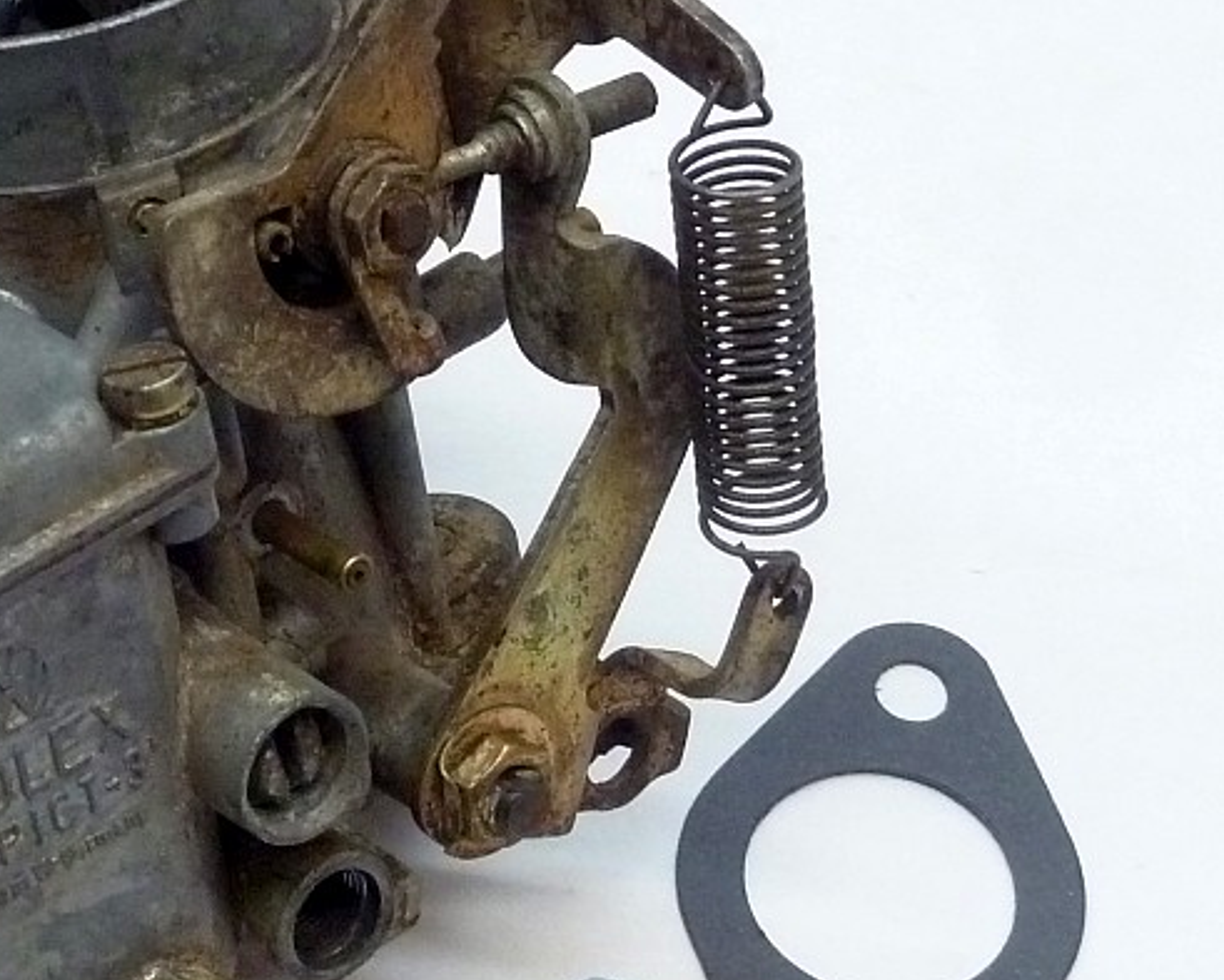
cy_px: 489
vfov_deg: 17.3
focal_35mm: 89
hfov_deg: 21.2
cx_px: 208
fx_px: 3225
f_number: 3.8
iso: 400
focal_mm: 7.9
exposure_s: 1/20
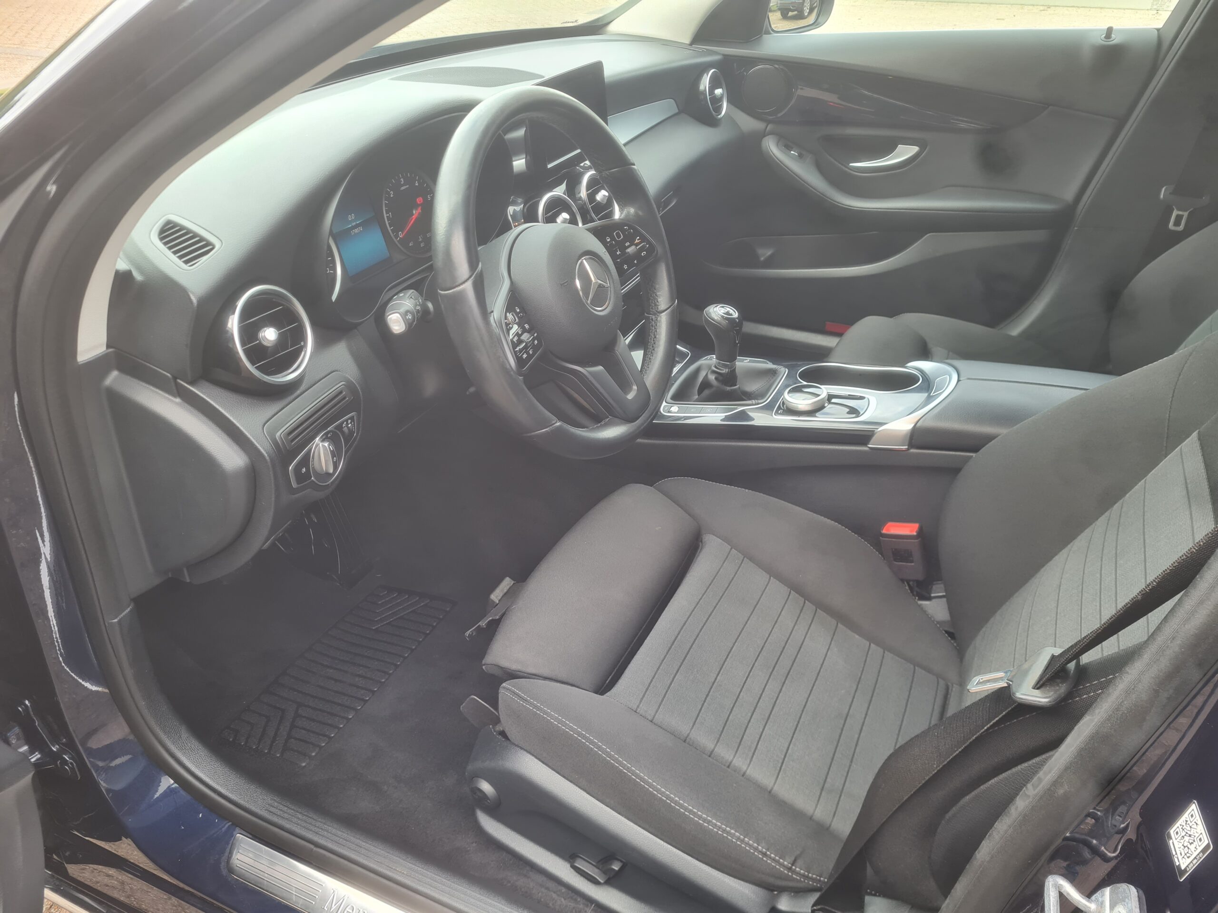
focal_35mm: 26
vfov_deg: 53.1
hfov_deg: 67.3
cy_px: 456
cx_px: 609
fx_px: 915
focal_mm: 5.4
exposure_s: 1/100
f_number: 1.8
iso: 64
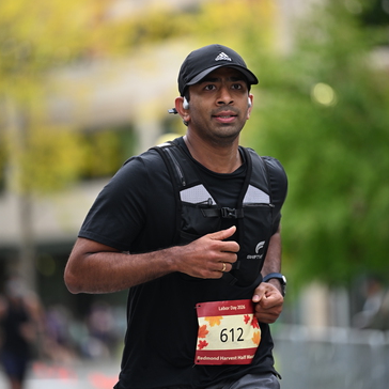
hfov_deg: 7.8
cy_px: 189
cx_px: 195
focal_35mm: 225
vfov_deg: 7.8
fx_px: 2861
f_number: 2.8
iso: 640
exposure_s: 1/2000
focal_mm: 175
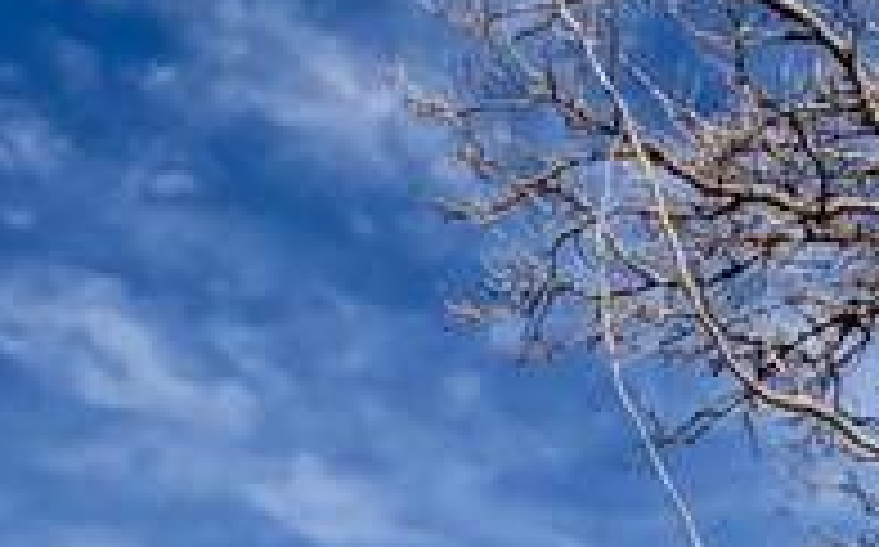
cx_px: 623
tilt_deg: +3.3
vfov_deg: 10.5
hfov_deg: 21.3
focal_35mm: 97
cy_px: 1524
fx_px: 2321
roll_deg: +0.7
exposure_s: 1/1399
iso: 20
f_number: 2.2
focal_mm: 2.22
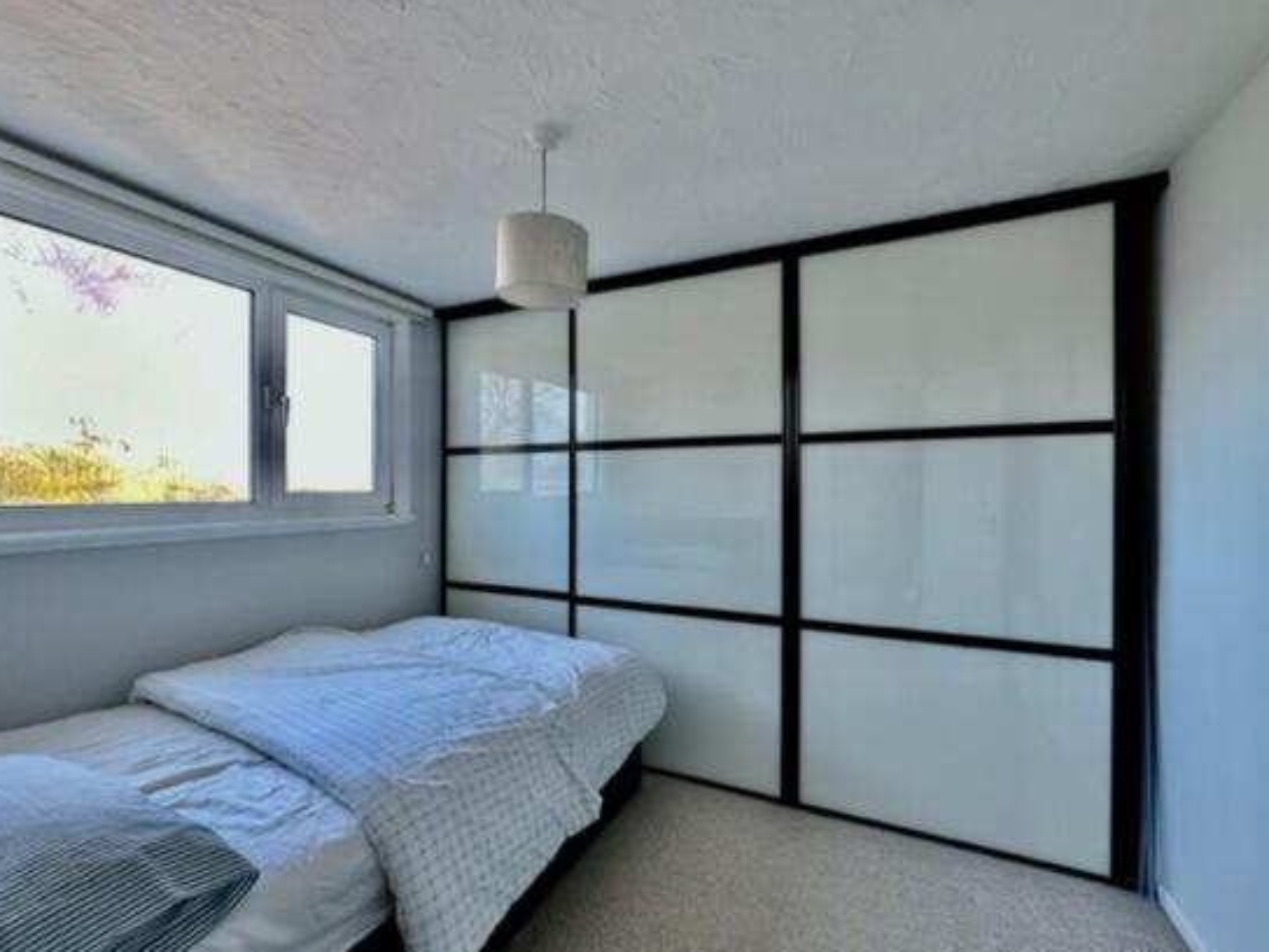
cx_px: 631
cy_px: 489
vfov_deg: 81.7
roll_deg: -0.1
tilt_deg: -1.3
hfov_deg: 98.2
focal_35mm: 15
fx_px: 550
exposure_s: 1/99
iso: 80
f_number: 2.2
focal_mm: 2.22
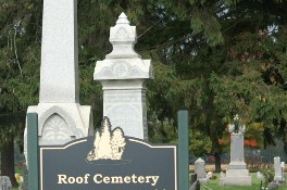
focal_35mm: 273
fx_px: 2174
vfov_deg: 5.0
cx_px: 18
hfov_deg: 7.5
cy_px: 131
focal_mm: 75
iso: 100
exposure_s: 1/200
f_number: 6.3
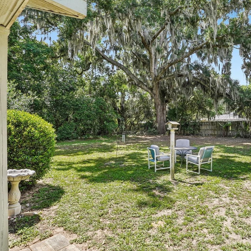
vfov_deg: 69.6
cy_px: 126
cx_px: 159
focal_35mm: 22
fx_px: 180
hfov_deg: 68.4
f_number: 20
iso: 400
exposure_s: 1/30
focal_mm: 17
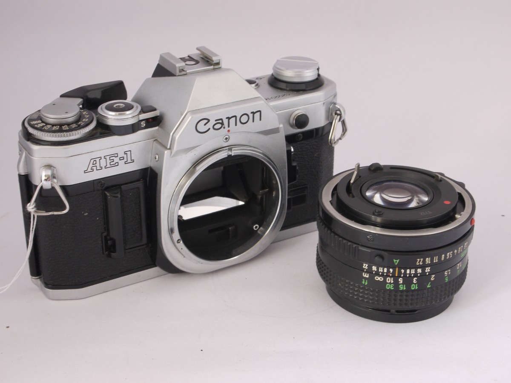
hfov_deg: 30.3
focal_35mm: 64
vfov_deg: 22.9
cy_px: 192
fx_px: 945
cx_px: 256
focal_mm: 32
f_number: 10
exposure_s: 1/6
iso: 400
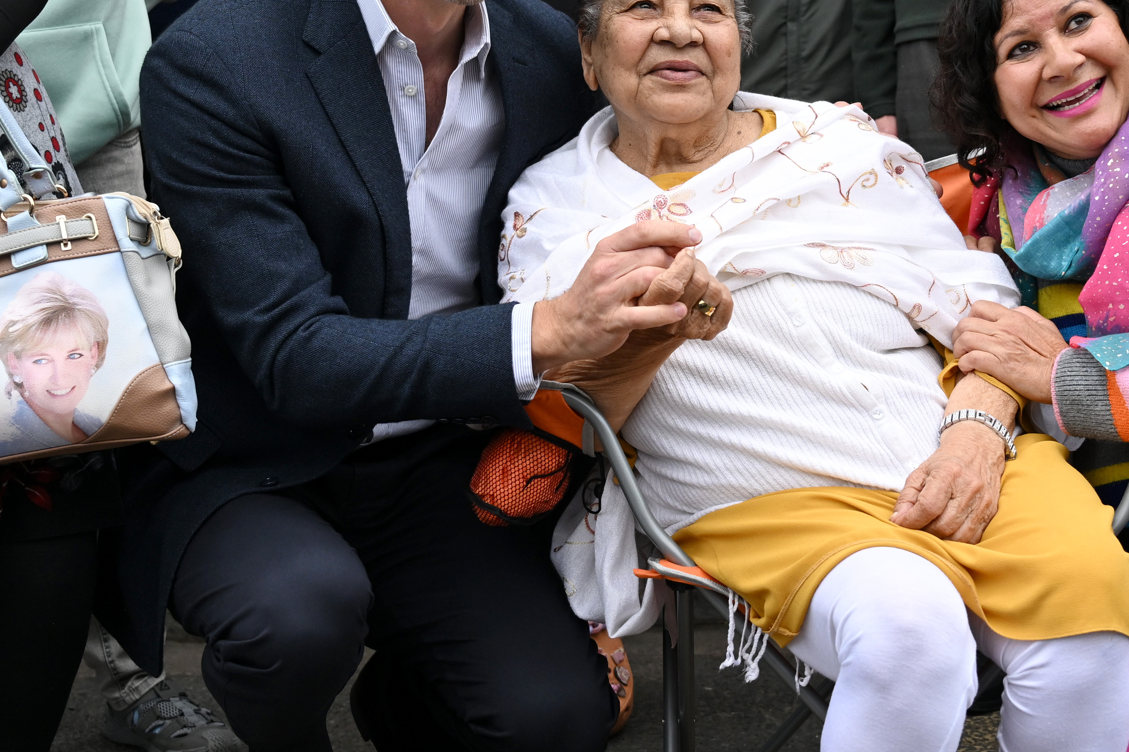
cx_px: 682
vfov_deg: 22.1
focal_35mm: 61
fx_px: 1913
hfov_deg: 32.8
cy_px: 206
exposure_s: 1/1600
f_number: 2.8
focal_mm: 24
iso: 400
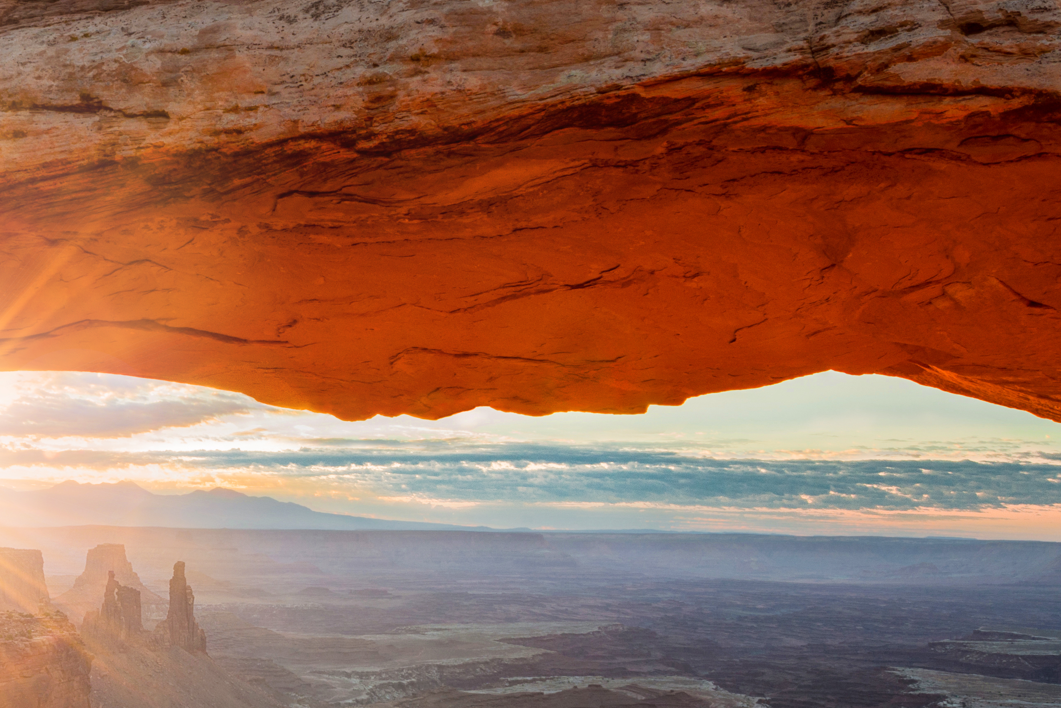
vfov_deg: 33.3
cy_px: 435
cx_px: 174
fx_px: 1179
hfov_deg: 45.3
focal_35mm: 40
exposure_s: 1/4
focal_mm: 14
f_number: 16
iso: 200
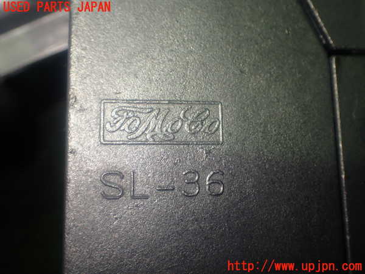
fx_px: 432
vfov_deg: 35.1
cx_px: 182
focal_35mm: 41
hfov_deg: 45.8
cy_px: 137
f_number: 2.8
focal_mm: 7.31
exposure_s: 1/100
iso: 100
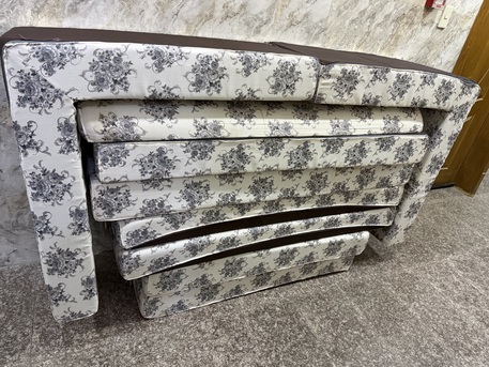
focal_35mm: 24
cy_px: 184
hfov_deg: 71.6
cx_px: 244
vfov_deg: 56.8
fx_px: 339
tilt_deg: -29.4
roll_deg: -10.2
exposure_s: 1/60
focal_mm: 6.76
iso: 800
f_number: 1.78
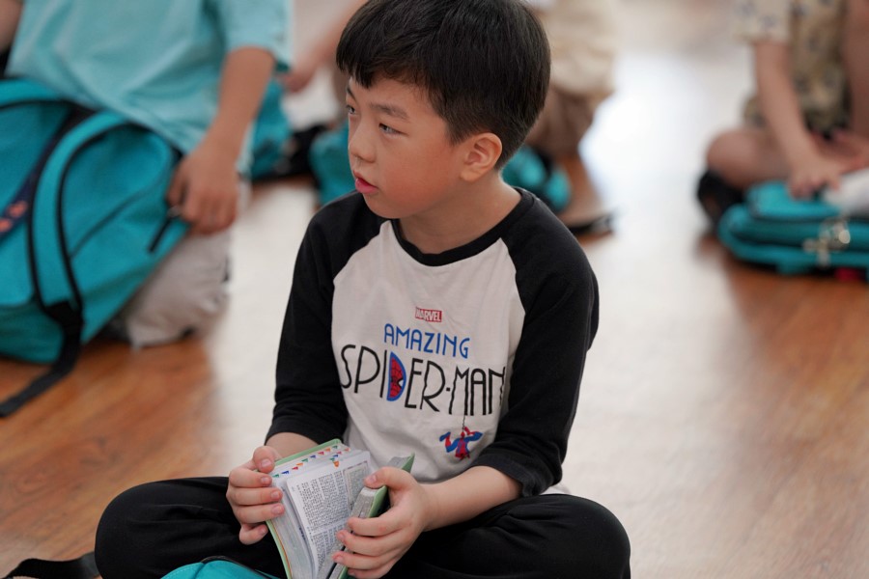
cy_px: 290
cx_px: 434
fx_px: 4127
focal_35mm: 171
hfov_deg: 12.0
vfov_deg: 8.0
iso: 1250
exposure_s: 1/200
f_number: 4
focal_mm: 171
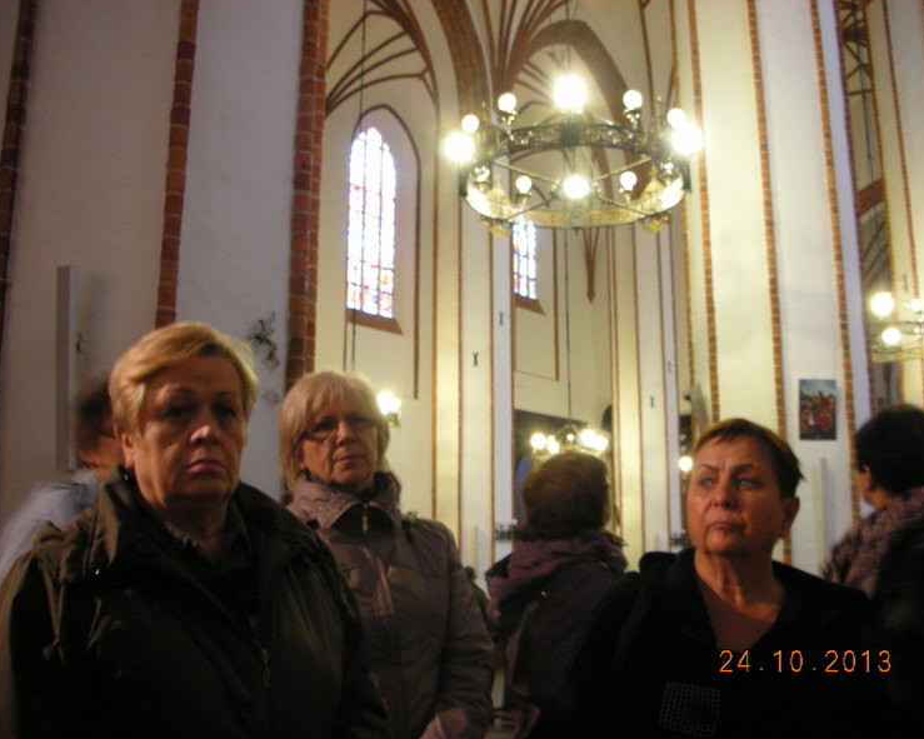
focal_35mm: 37
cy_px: 365
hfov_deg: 49.1
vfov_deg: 40.1
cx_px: 471
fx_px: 1012
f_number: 3
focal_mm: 5.8
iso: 200
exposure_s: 1/2.4
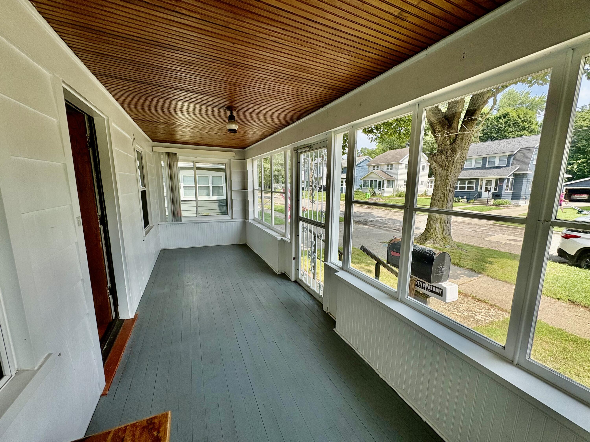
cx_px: 295
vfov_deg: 85.7
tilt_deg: -7.6
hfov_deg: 102.1
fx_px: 239
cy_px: 221
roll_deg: +0.2
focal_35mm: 14
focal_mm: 2.22
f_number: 2.2
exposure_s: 1/734
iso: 64
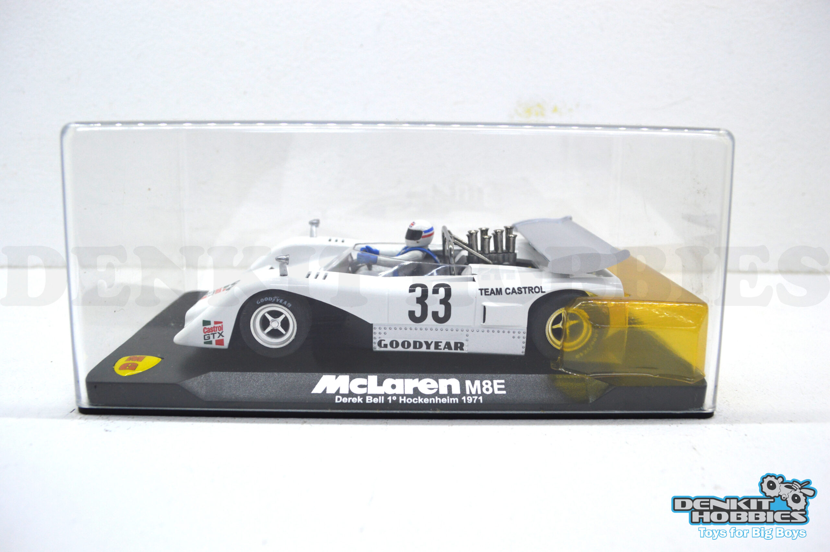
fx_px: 622
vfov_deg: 47.8
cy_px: 276
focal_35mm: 27
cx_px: 415
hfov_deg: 67.4
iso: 320
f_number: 5.6
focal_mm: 18
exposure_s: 1/125
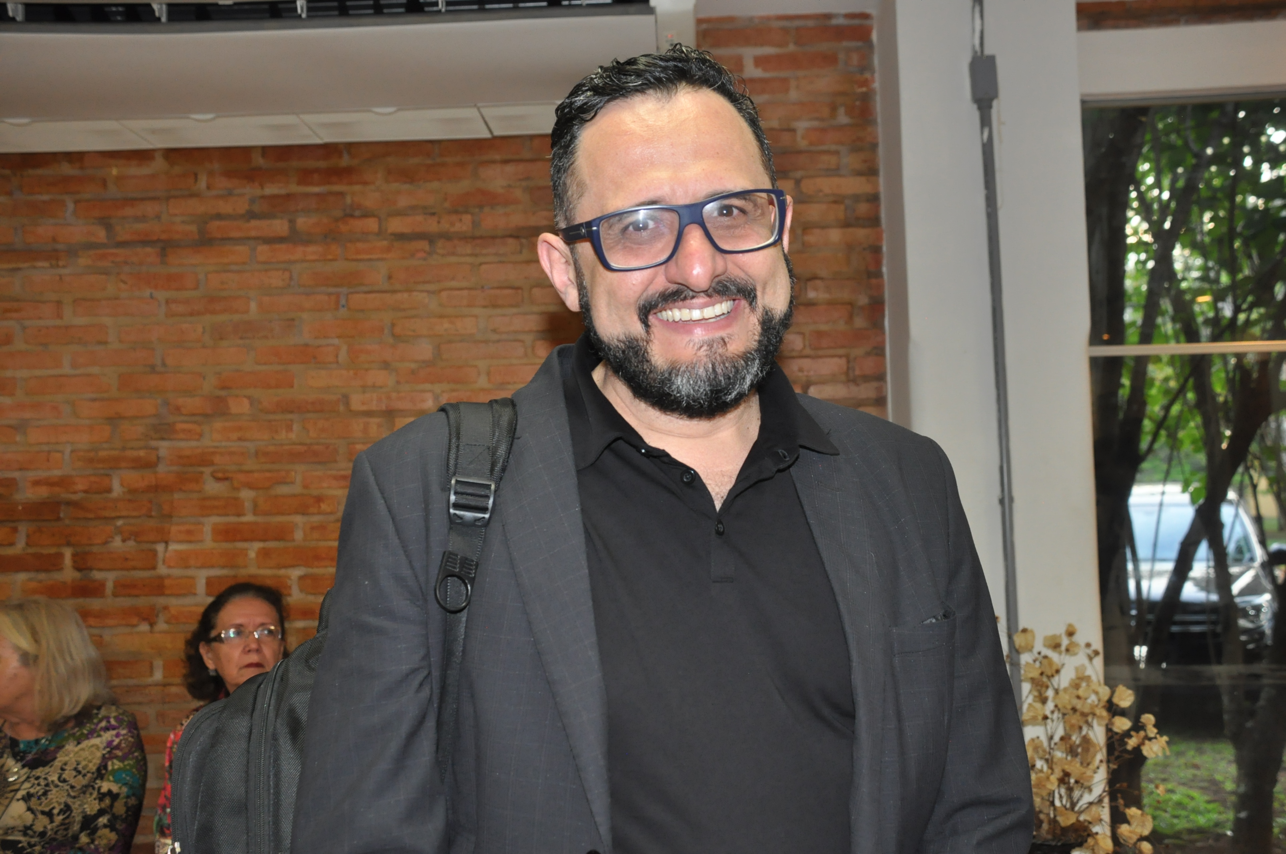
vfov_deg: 36.8
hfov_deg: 53.2
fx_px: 1284
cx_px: 643
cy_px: 427
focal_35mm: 36
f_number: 4.5
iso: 1000
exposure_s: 1/60
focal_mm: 24
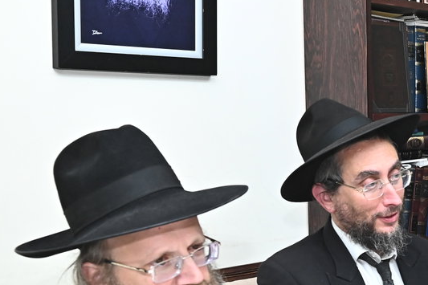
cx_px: 502
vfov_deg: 16.1
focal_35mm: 84
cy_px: 229
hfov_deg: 22.5
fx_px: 998
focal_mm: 32
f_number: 5.6
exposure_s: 1/200
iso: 2000
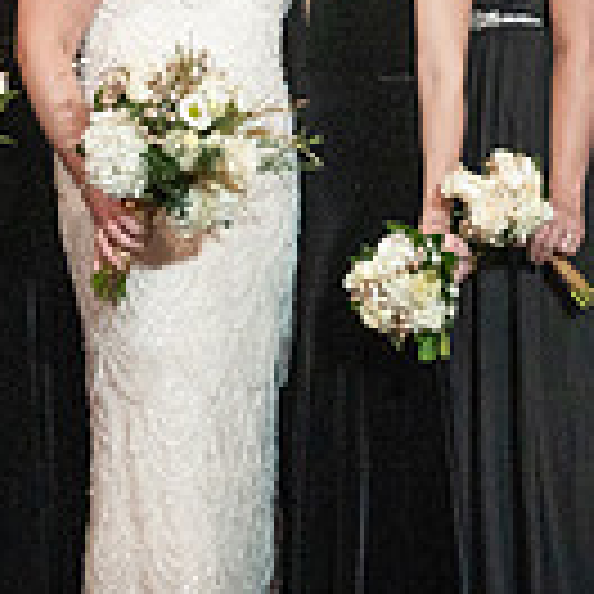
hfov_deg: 11.7
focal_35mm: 149
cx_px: 241
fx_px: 2893
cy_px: -80
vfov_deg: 11.5
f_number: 5.6
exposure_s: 1/100
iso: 4000
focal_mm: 37
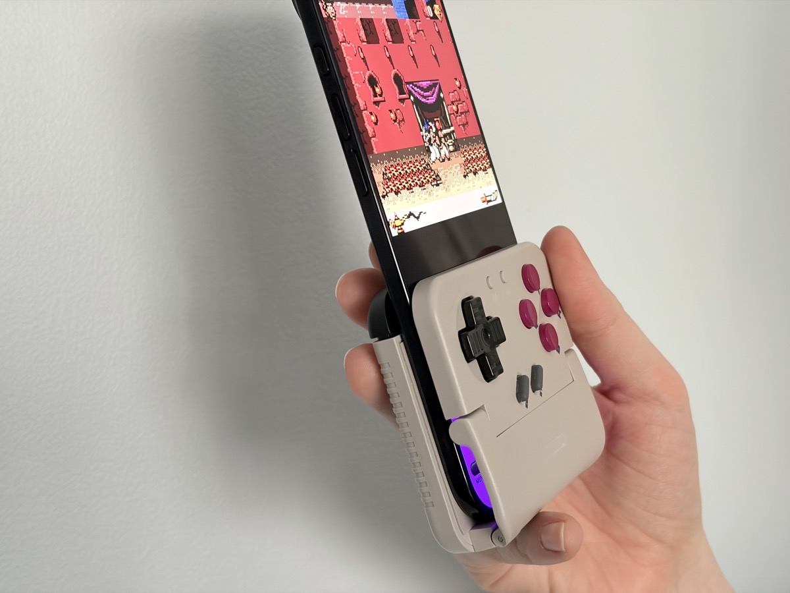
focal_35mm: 52
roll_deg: -4.7
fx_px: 1187
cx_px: 395
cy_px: 296
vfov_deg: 28.0
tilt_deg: +0.1
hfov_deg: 36.8
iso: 160
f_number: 1.6
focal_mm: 5.96
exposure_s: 1/40
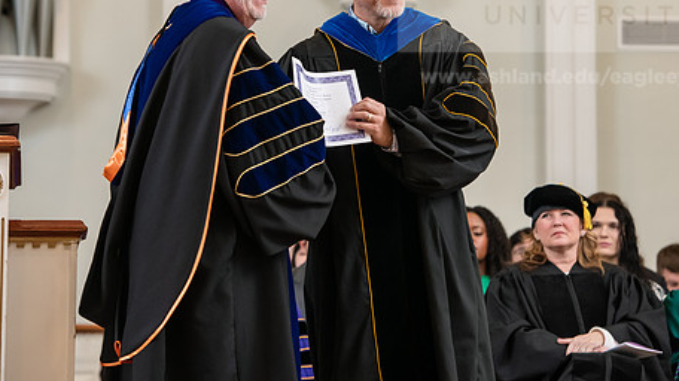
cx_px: 353
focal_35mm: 180
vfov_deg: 6.7
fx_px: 3239
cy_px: 108
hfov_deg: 12.0
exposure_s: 1/160
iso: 1600
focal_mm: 135
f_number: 4
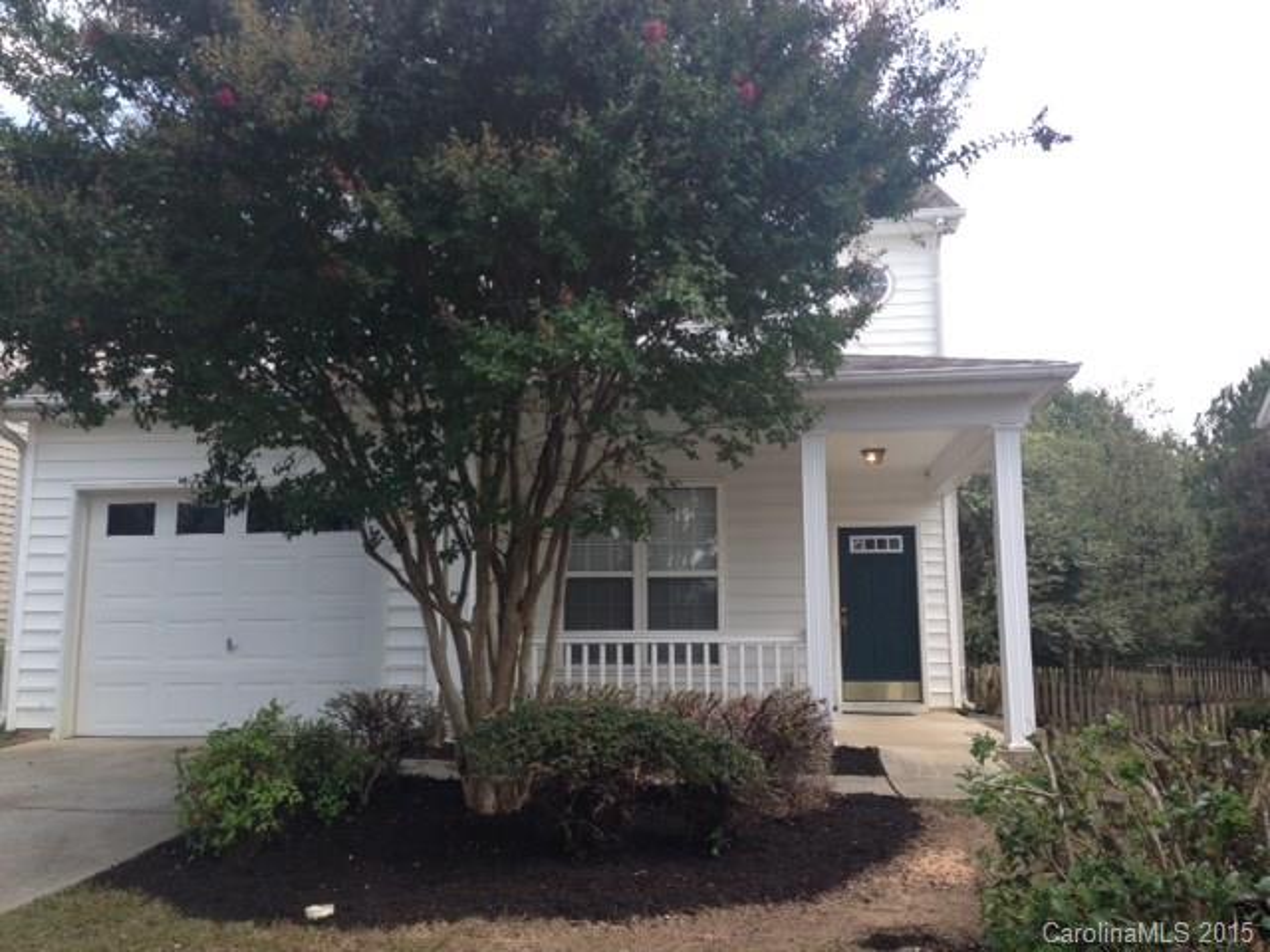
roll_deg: +0.9
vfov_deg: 42.9
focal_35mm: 33
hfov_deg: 55.4
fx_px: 1211
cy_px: 476
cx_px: 635
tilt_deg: +8.2
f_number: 2.4
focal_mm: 4.12
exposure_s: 1/507
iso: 50
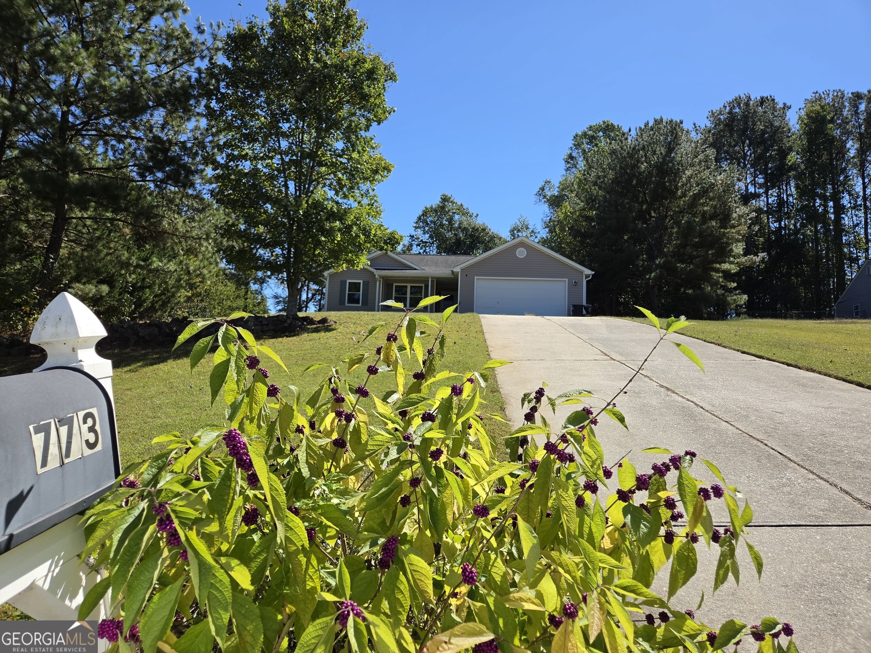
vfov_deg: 58.9
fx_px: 579
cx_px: 436
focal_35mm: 23
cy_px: 326
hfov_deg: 73.9
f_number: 1.8
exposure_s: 1/3707
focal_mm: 5.4
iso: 80
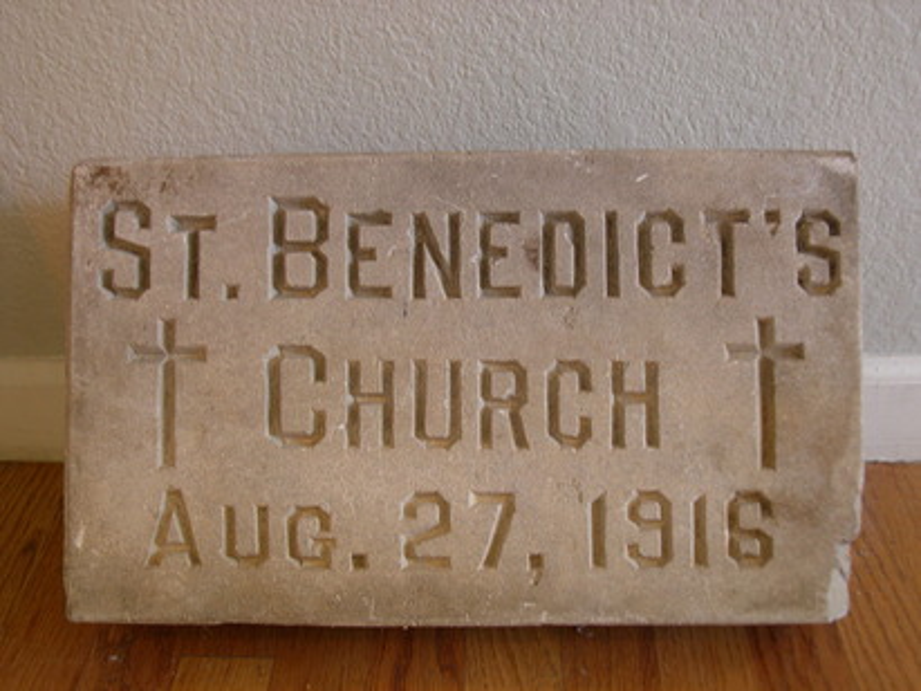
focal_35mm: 42
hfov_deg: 44.8
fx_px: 1117
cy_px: 346
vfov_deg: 34.3
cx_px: 460
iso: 100
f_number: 2.9
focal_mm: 9
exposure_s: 1/8.9
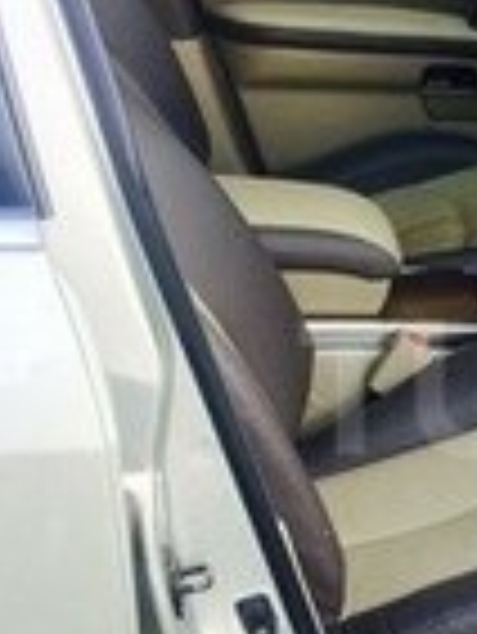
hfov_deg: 13.5
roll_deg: +0.2
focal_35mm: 102
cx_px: 760
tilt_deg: -26.3
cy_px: 387
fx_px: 1871
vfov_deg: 19.2
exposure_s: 1/100
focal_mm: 4.15
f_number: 2.2
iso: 40
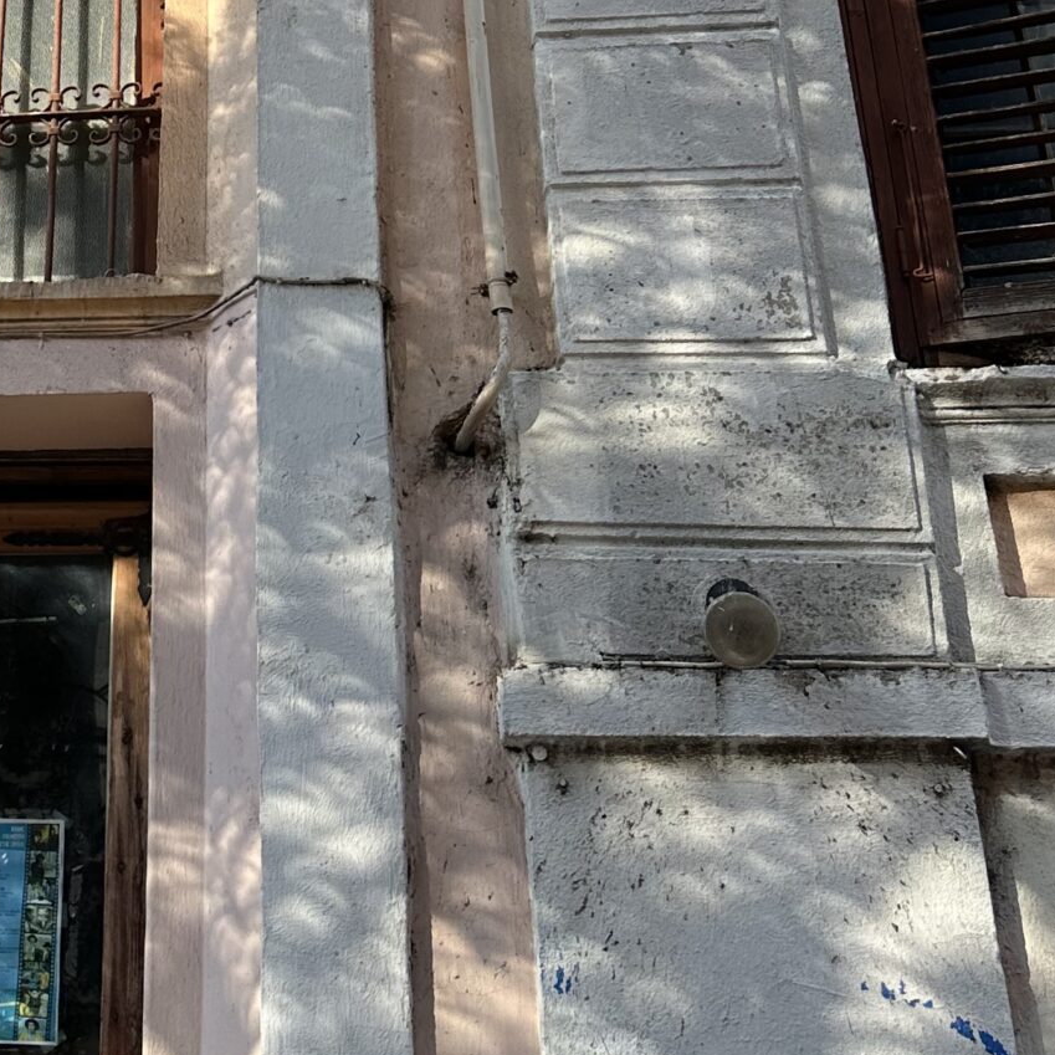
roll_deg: -6.4
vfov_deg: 25.6
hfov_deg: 25.0
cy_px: 19
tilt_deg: +31.1
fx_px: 2207
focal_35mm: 64
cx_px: -111
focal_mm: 6.86
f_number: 1.78
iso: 80
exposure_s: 1/1107
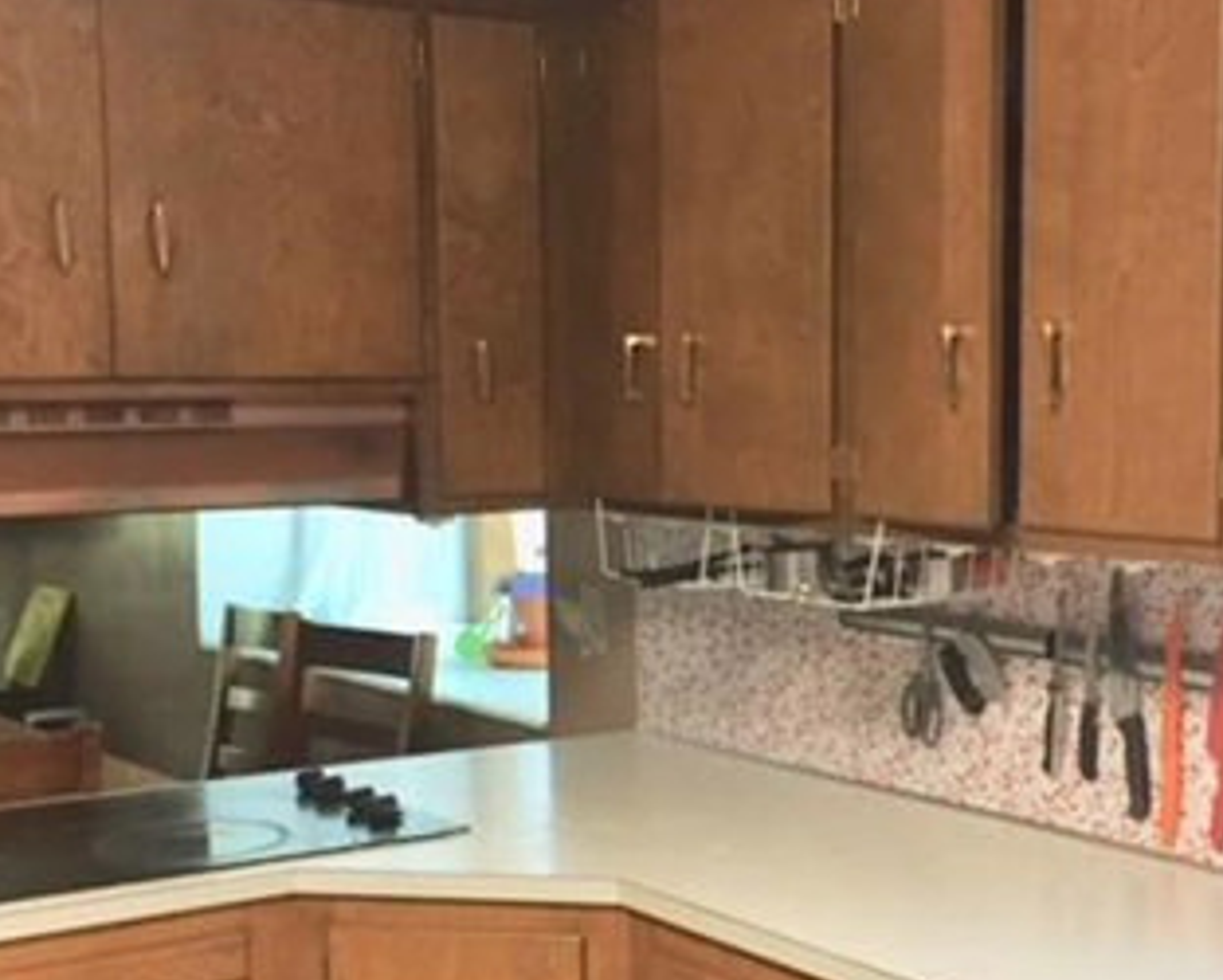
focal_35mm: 58
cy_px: 623
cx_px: 768
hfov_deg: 32.3
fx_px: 2101
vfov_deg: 26.2
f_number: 2.2
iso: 100
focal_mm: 4.15
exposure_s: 1/30
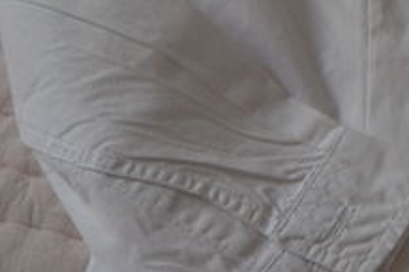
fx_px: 1797
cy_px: 140
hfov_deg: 12.4
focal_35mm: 158
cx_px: 610
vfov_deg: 8.7
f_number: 4
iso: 400
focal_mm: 23
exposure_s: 1/60
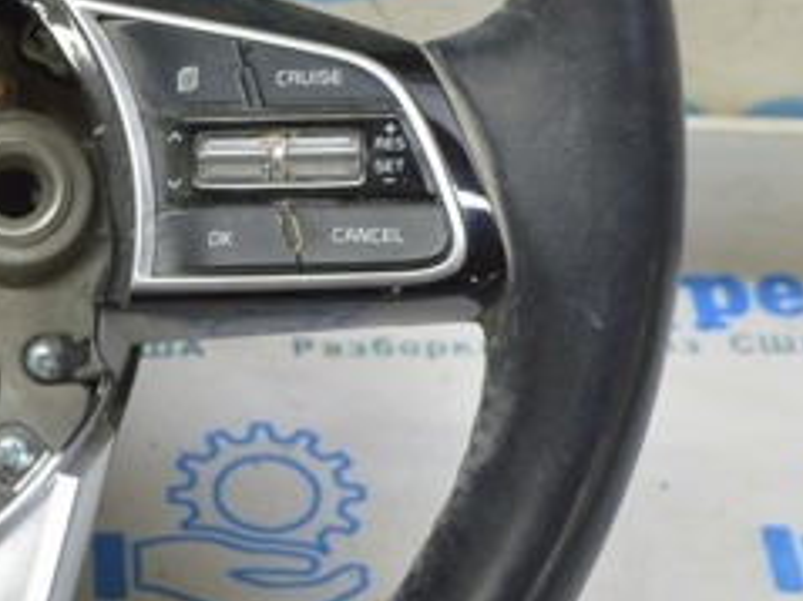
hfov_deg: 14.9
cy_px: 136
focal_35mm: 131
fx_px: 3037
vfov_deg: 11.3
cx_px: 134
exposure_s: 1/20
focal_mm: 34
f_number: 5.6
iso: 400
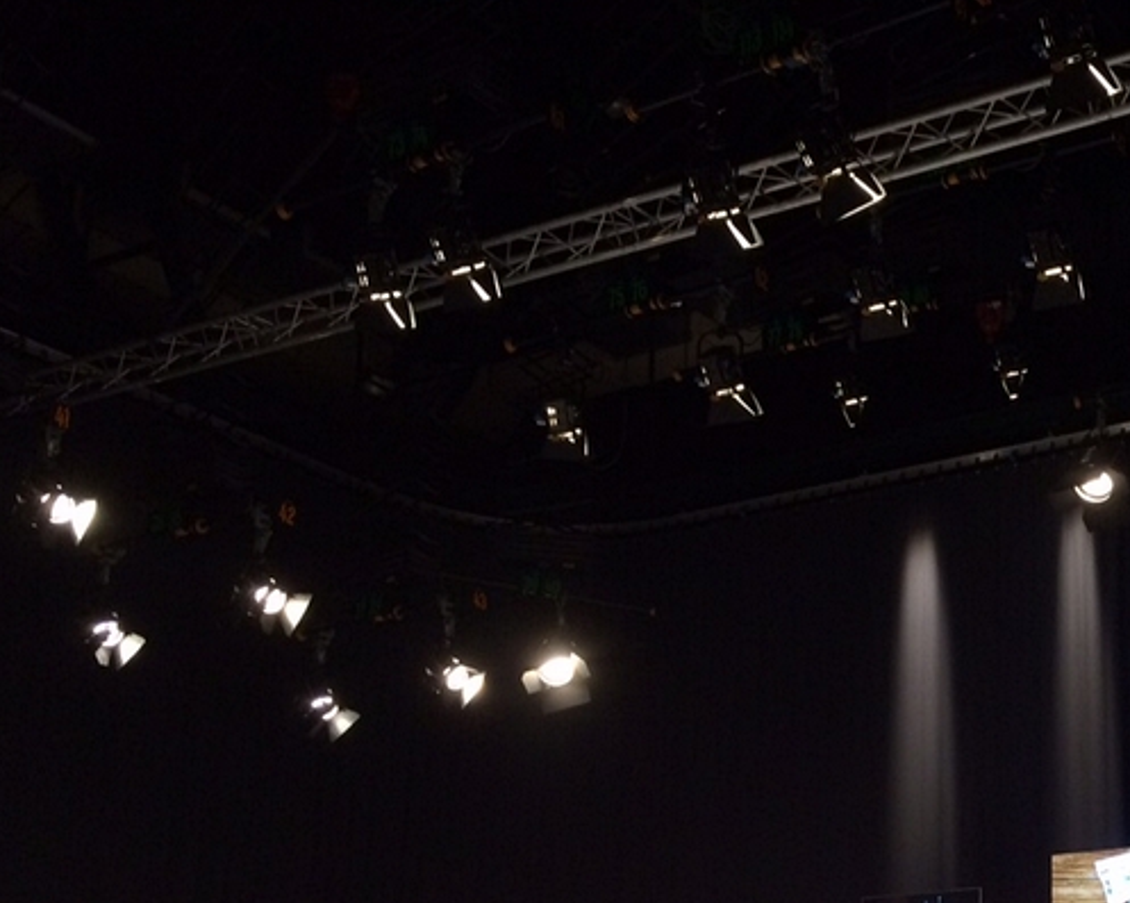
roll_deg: +1.3
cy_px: 760
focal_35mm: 57
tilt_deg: +12.3
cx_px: 1082
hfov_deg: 31.0
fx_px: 1905
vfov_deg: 26.0
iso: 80
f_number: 2.2
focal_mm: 4.15
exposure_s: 1/33
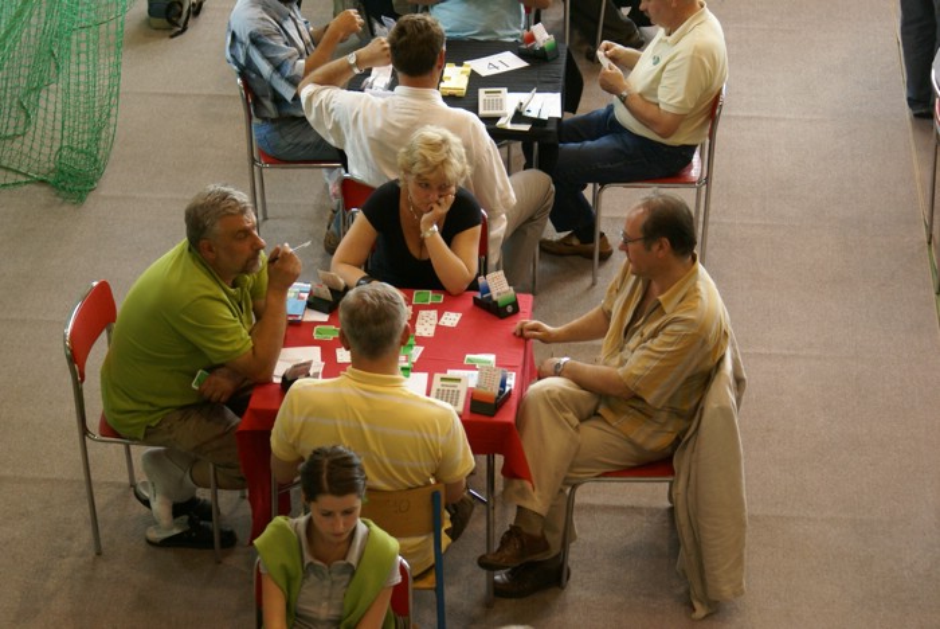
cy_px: 314
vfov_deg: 13.1
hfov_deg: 19.4
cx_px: 470
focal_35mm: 105
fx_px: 2744
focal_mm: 70
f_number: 5.6
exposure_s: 1/50
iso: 400
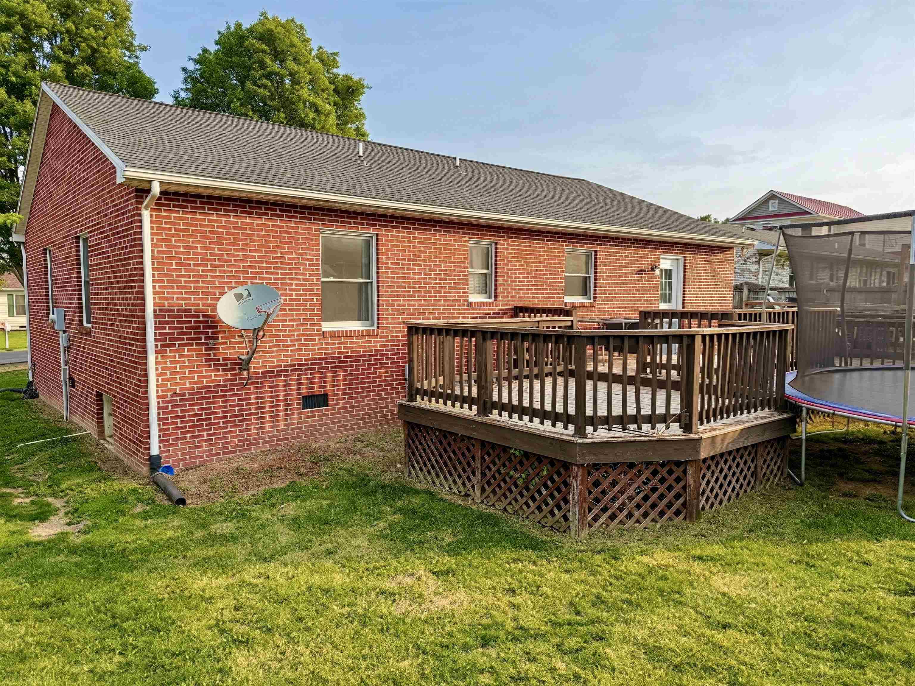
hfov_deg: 71.6
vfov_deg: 56.8
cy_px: 343
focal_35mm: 24
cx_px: 458
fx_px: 634
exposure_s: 1/610
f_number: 1.8
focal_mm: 6.76
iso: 100
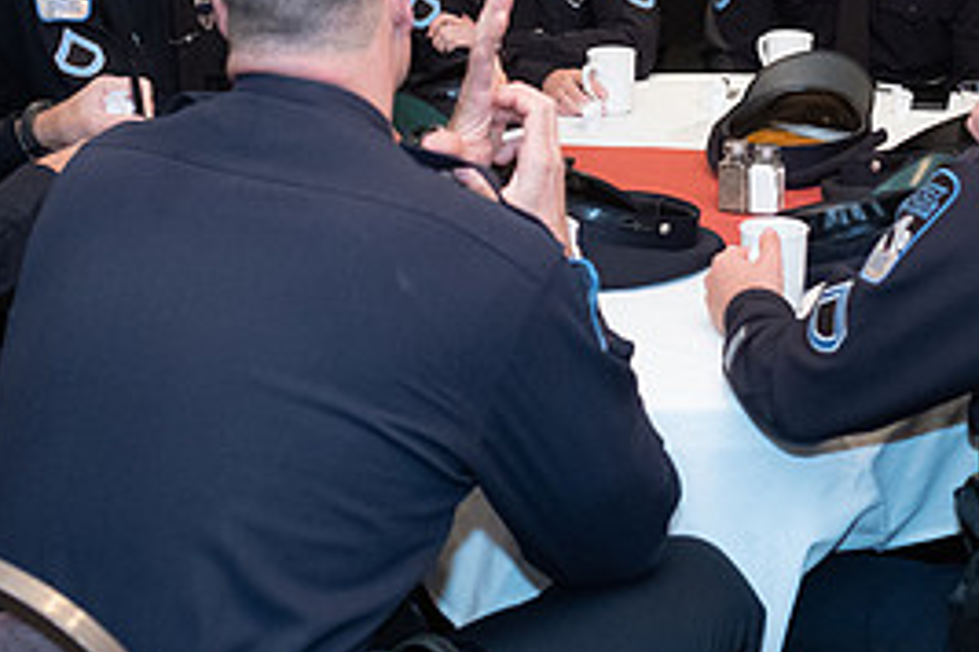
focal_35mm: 76
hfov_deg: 26.4
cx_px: 697
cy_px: 38
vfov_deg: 17.6
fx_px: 2067
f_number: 2.8
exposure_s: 1/125
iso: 1600
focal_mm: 23
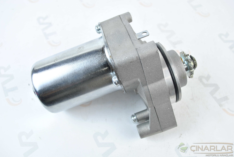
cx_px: 117
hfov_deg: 57.2
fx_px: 215
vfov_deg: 40.1
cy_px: 78
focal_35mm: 33
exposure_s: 1/25
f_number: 5
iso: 200
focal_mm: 22
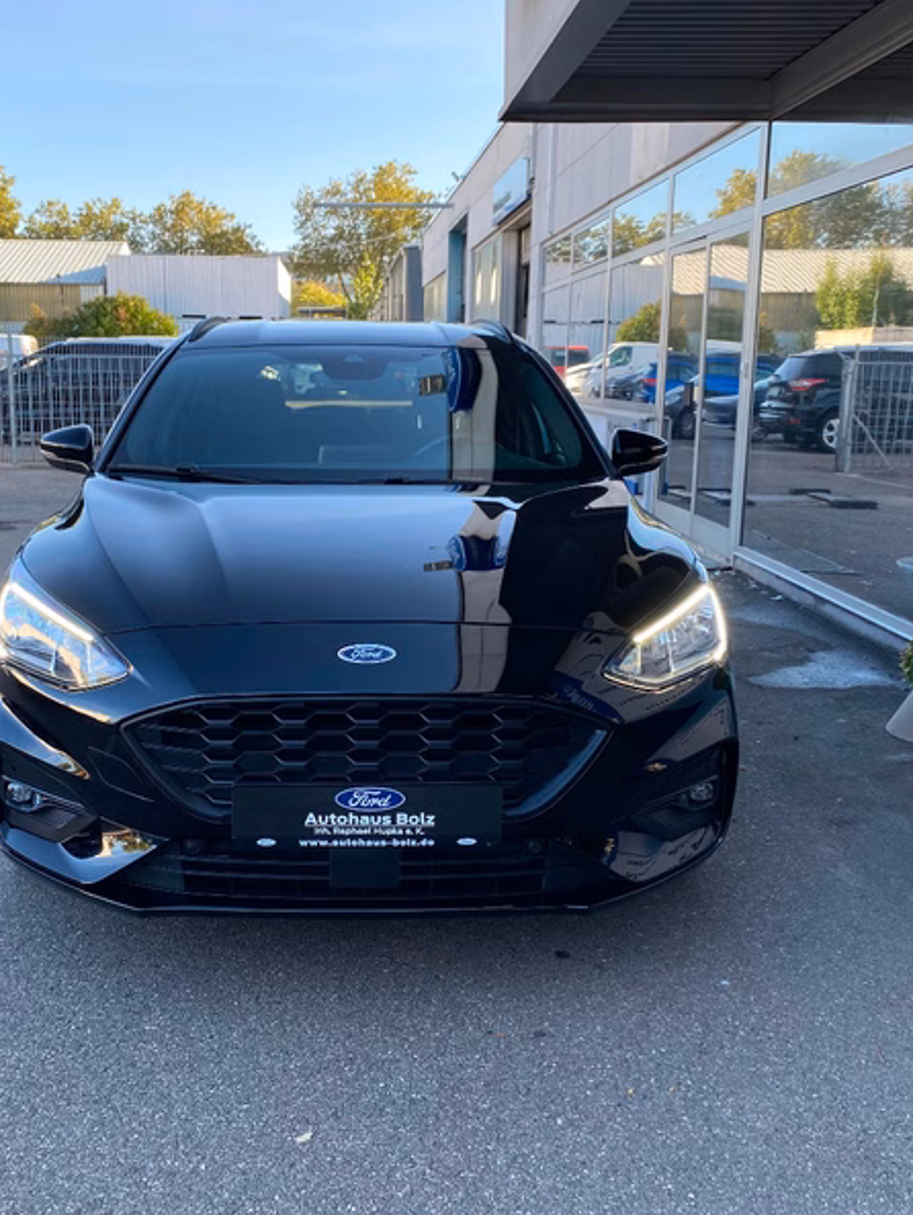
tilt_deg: -8.6
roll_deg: -0.4
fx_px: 1230
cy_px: 612
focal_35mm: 35
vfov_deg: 52.6
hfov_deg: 40.5
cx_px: 358
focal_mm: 4.25
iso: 32
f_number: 1.8
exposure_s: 1/280
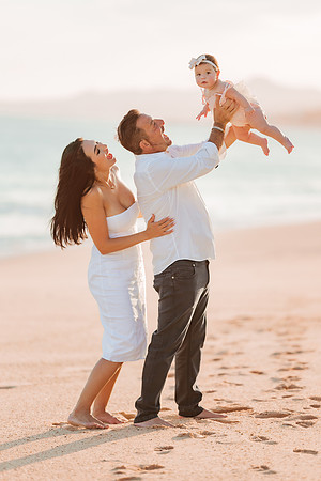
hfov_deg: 10.2
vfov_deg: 15.2
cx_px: 160
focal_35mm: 135
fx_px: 1805
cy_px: 240
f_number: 1.8
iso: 100
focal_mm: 135
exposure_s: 1/3200
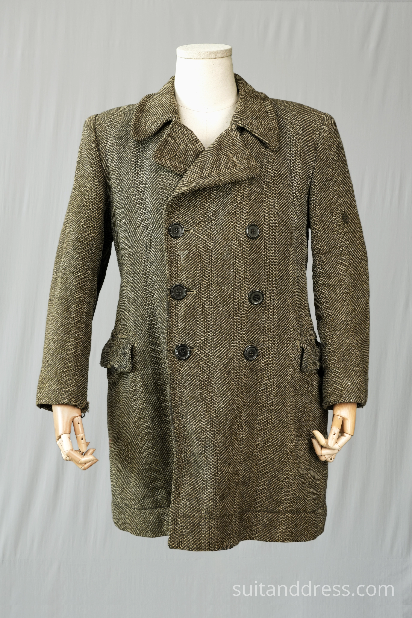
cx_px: 206
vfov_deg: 45.0
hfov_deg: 30.8
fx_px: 747
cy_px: 309
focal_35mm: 44
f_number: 8
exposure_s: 1/25
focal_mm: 29
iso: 250
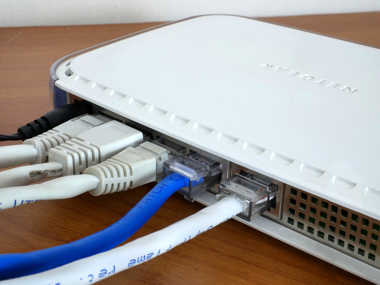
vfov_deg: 29.1
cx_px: 190
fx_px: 549
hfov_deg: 38.2
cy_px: 142
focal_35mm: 50
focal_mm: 25
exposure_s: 20
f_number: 22
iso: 200
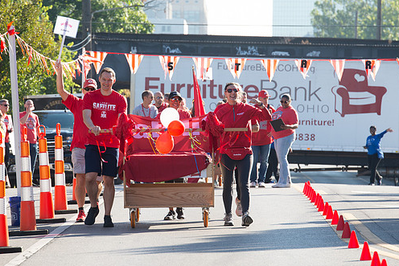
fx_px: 3060
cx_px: 175
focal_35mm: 276
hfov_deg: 7.5
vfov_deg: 5.0
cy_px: 127
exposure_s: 1/250
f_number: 7.1
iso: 200
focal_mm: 200
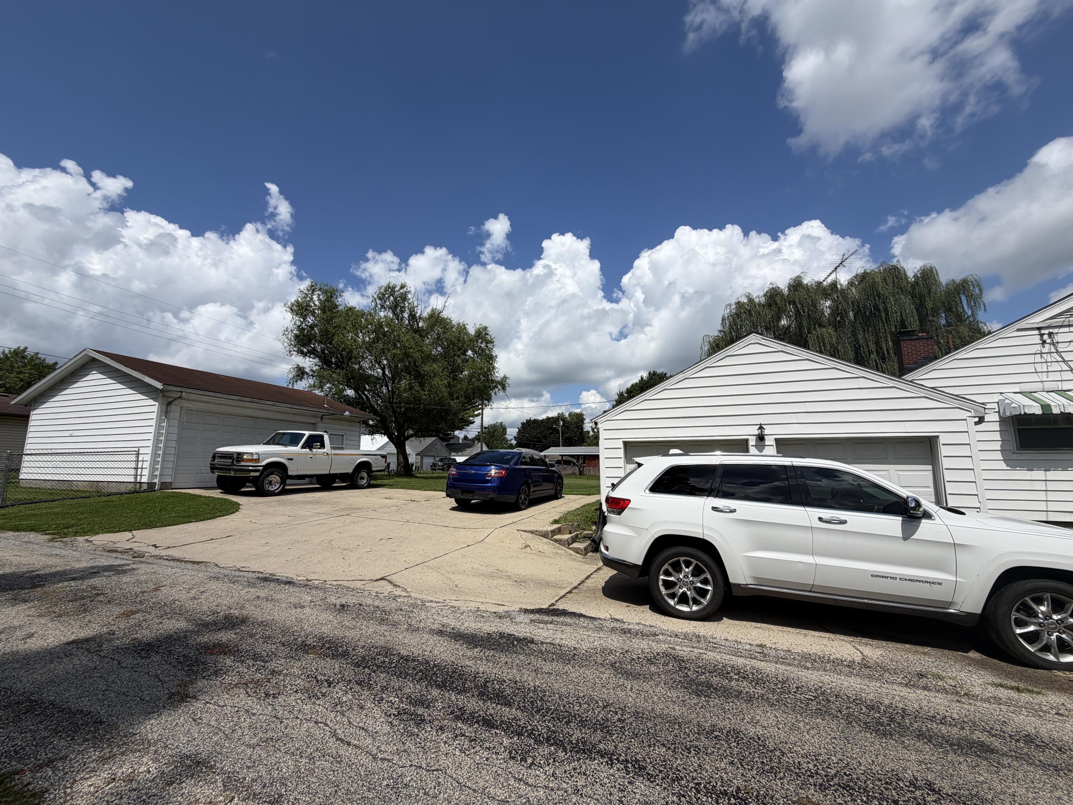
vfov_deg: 85.7
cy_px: 402
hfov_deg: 102.1
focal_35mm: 14
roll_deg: +0.3
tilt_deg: +8.7
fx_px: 434
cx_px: 536
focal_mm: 2.22
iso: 20
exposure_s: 1/1745
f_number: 2.2
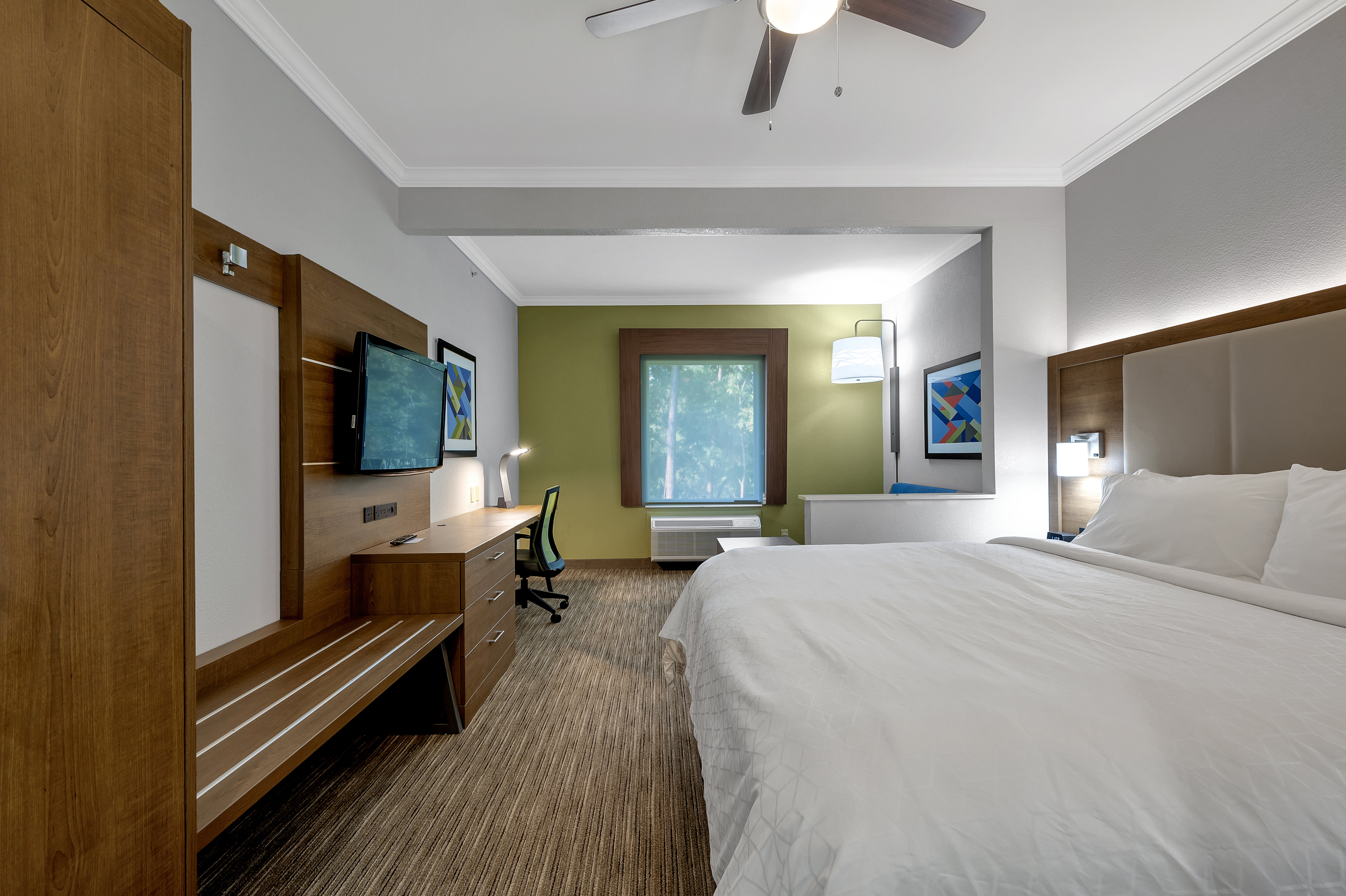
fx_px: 598
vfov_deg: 73.7
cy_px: 448
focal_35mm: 16
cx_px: 673
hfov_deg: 96.8
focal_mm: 16
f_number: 8
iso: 320
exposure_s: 1/2.5
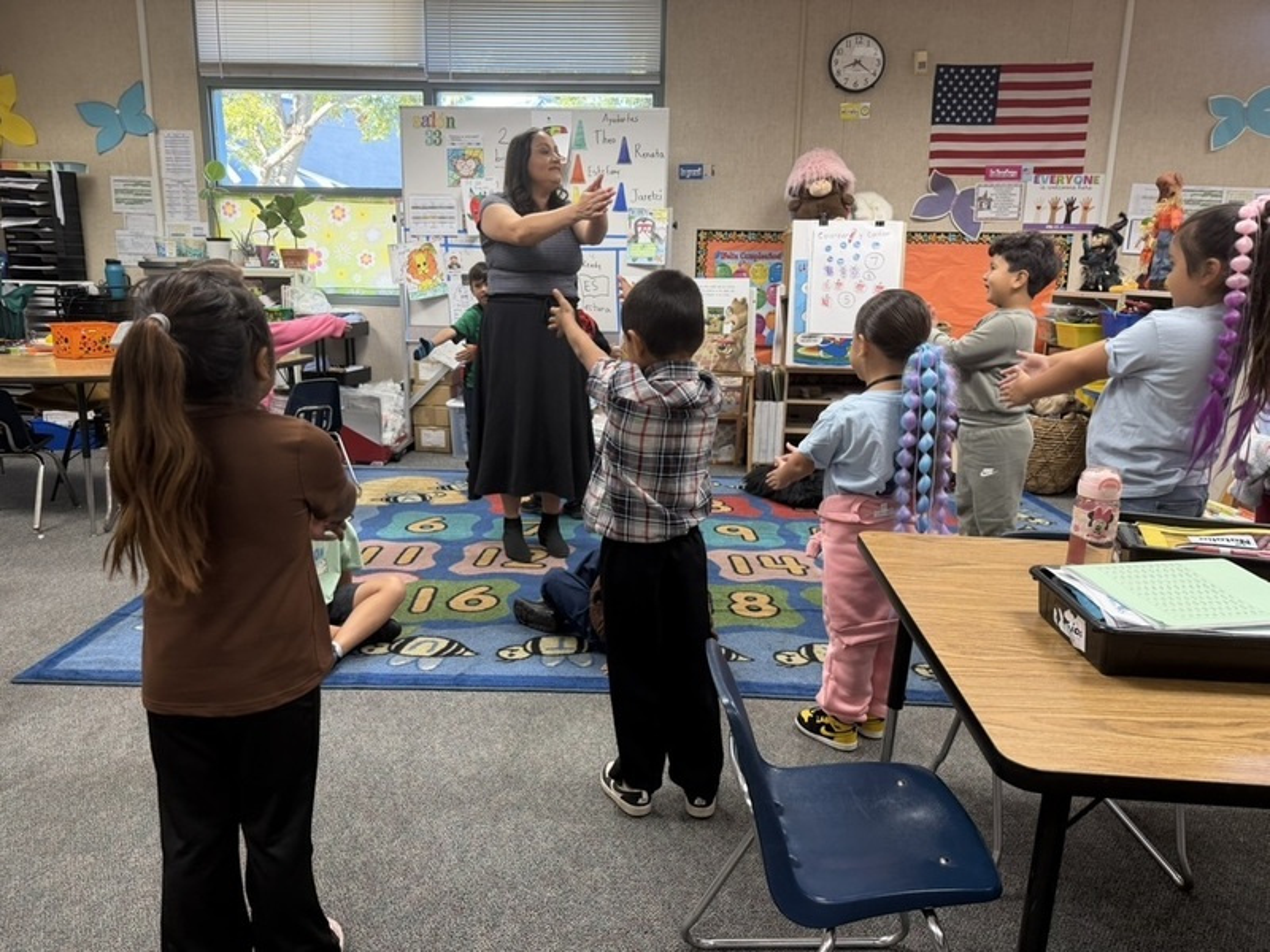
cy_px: 476
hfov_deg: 71.6
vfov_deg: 56.8
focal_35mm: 24
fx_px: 881
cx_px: 635
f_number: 1.78
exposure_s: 1/60
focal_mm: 6.76
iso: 160
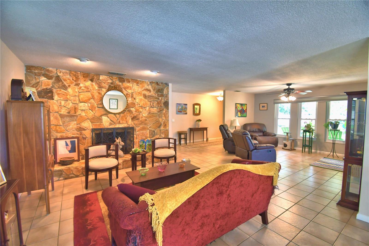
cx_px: 184
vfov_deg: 77.3
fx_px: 154
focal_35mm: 15
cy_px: 123
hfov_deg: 100.4
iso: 560
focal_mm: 10
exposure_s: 1/30
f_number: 4.5
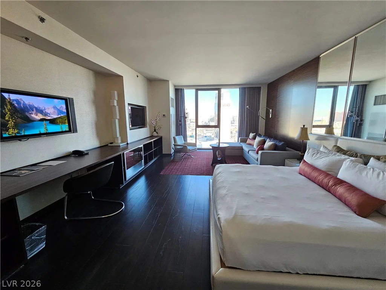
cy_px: 145
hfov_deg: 106.2
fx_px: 145
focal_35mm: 13
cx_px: 193
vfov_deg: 89.9
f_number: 2.2
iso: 125
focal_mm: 2.2
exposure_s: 1/100
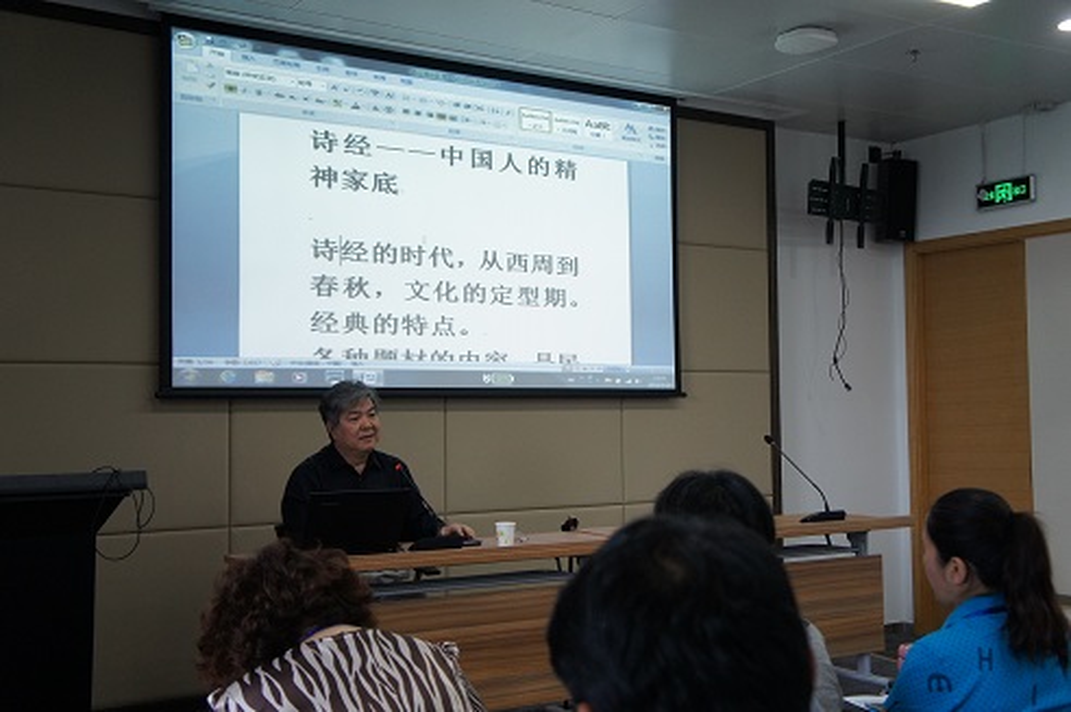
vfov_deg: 31.8
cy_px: 356
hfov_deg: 46.4
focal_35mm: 42
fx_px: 1248
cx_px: 536
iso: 800
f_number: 4
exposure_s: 1/160
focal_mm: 28
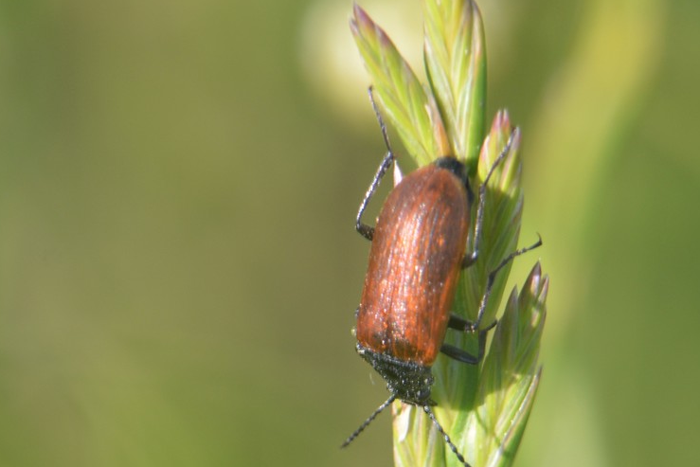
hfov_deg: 5.0
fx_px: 7954
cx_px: 418
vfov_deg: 3.4
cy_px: 294
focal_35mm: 409
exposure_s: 1/125
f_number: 8
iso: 220
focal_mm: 210
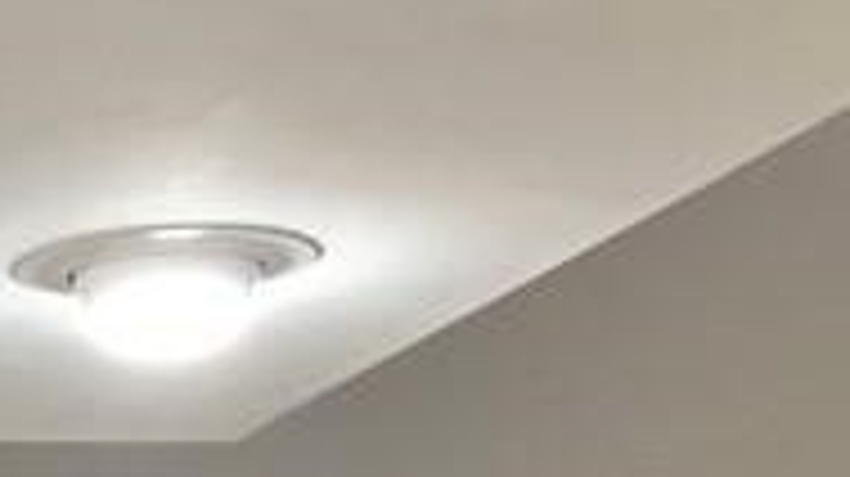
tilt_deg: -1.5
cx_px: -589
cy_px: 1269
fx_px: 3851
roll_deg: +0.2
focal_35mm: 171
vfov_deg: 6.6
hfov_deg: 11.8
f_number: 2.2
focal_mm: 4.15
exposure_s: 1/30
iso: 80
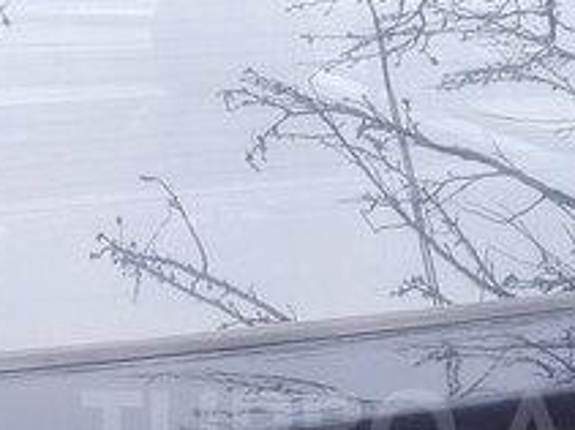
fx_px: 1610
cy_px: 431
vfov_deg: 15.0
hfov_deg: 20.2
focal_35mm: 97
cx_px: 360
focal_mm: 3.3
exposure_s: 1/150
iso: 50
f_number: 2.2
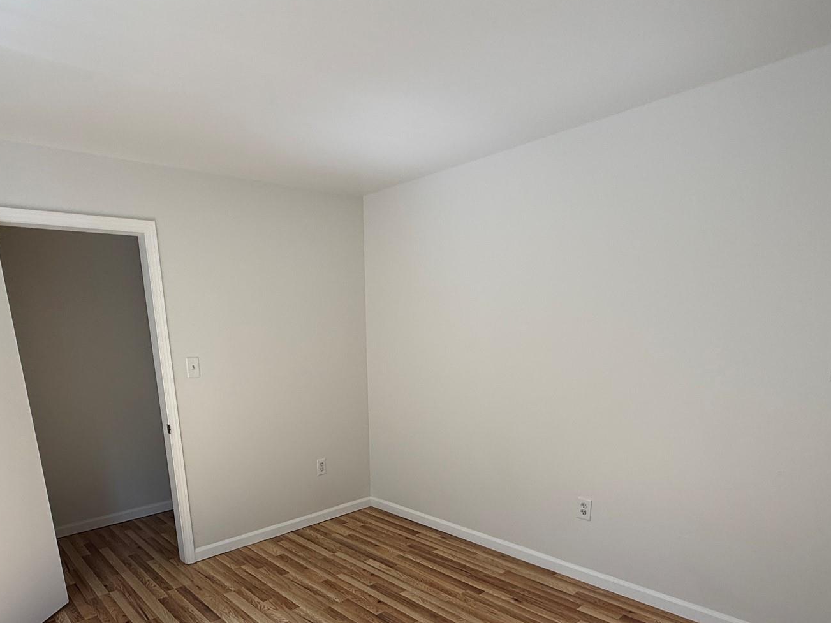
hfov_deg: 75.8
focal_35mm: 22
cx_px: 348
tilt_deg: -12.7
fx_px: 528
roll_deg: +1.4
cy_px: 460
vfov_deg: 58.2
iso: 64
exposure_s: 1/111
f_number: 2.2
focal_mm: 2.22
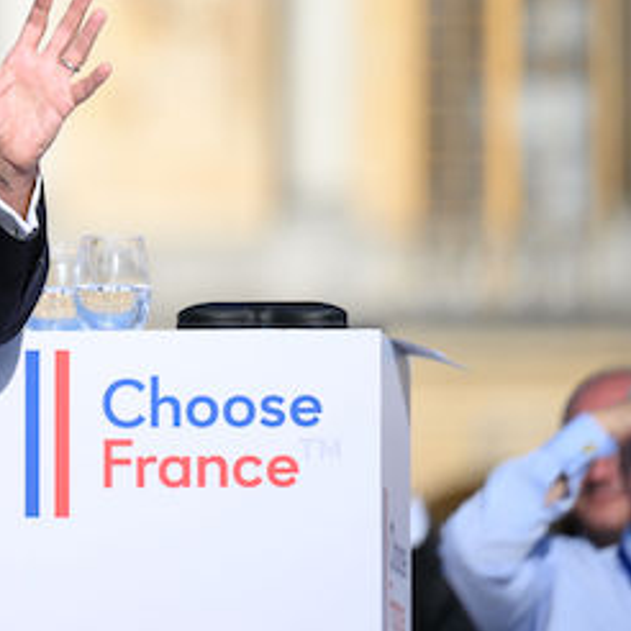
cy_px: 40
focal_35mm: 483
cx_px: -72
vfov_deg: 3.6
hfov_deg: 3.6
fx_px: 9961
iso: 320
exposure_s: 1/6400
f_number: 2.8
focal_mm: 200
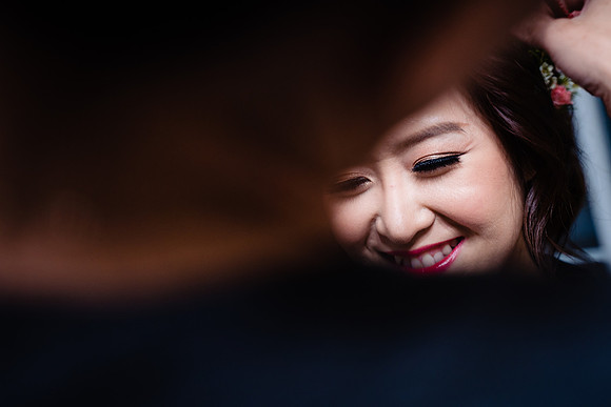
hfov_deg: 33.3
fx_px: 1021
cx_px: 334
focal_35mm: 60
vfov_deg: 22.6
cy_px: 184
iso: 640
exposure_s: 1/125
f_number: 2.8
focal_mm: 55
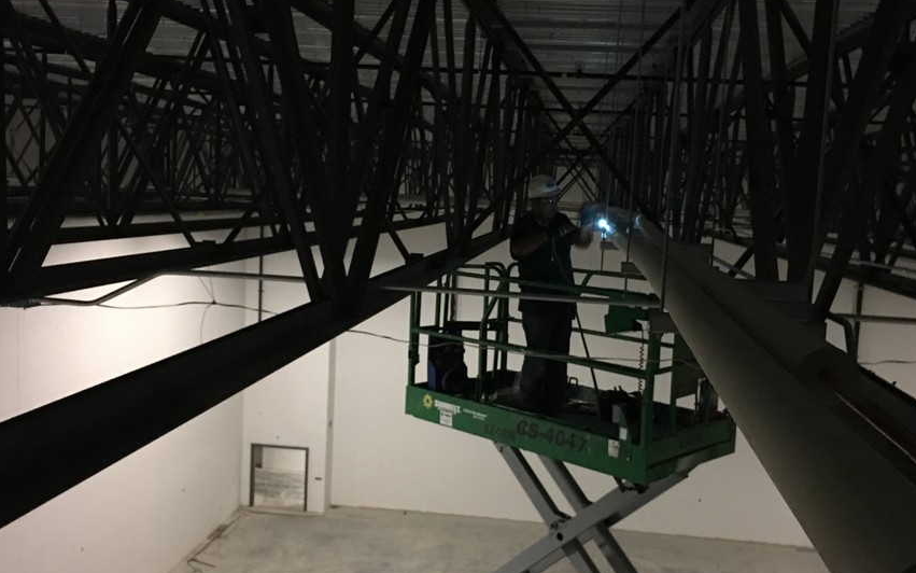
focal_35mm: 37
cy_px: 321
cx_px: 480
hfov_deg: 52.7
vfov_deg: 34.4
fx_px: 924
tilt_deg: -6.6
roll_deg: -2.6
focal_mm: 4.15
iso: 125
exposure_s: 1/4
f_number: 2.2
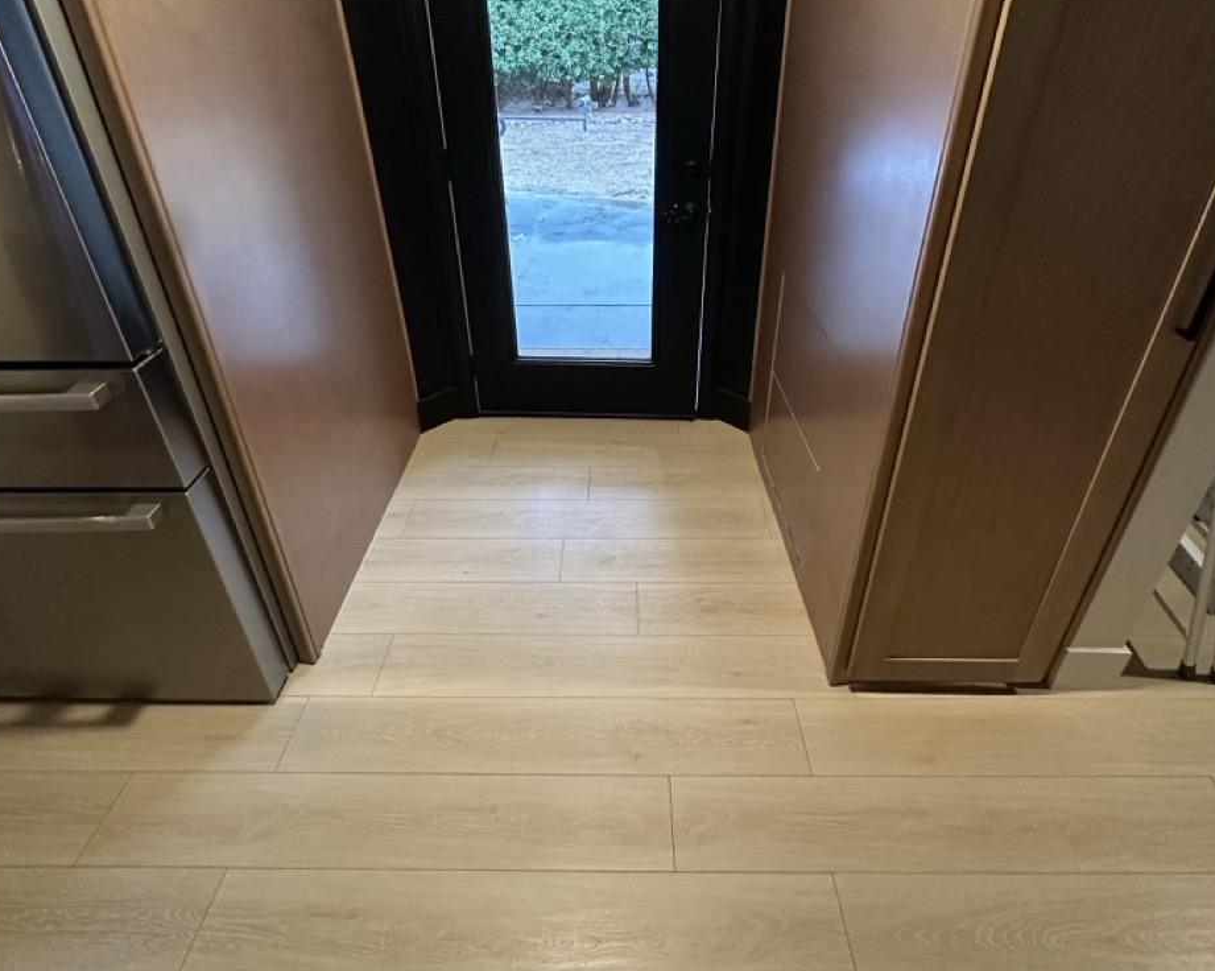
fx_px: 683
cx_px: 616
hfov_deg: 83.3
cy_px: 392
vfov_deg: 70.1
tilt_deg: -29.4
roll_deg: +0.4
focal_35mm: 19
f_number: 2.2
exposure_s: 1/60
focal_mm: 2.22
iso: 400
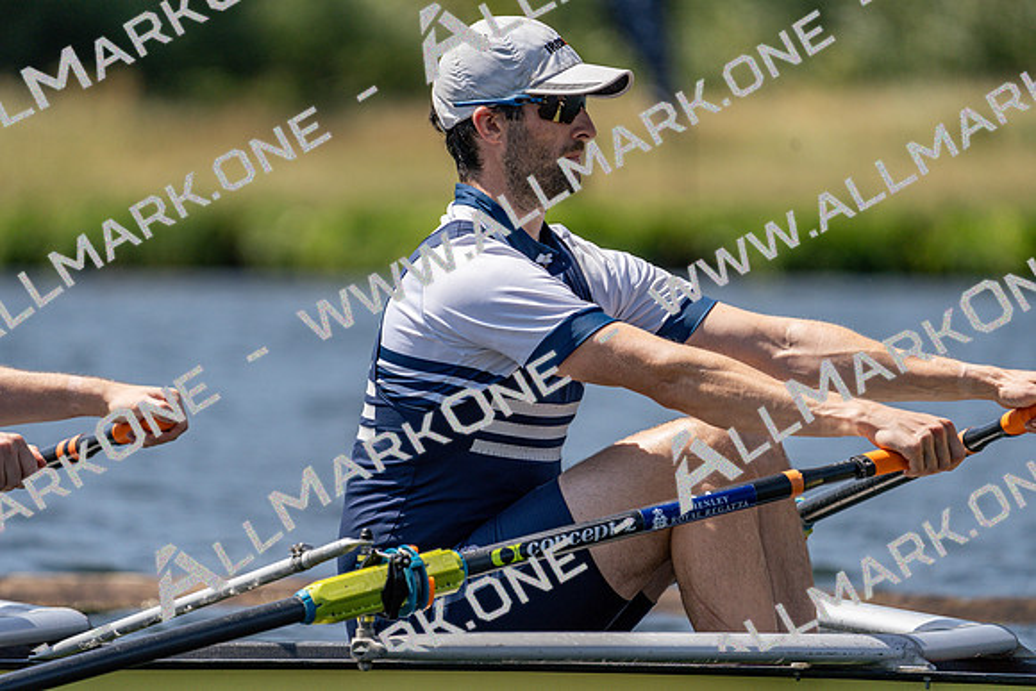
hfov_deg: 4.1
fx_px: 14392
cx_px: 518
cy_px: 346
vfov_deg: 2.8
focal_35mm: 500
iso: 250
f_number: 6.3
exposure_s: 1/2000
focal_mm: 500
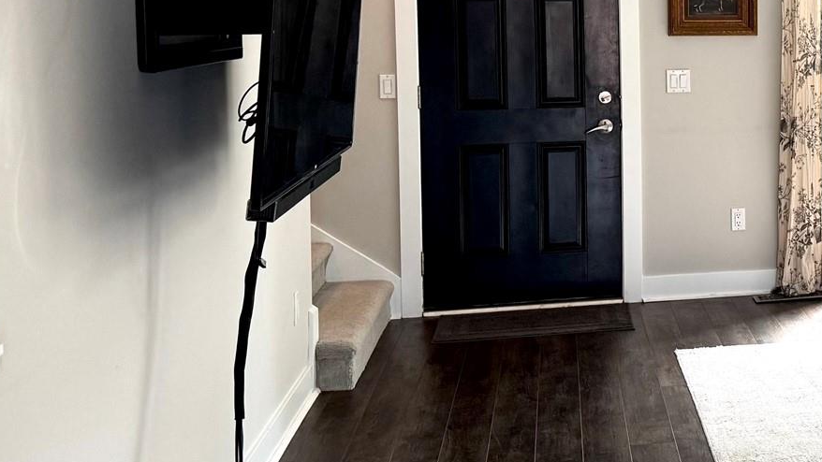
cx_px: 903
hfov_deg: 30.7
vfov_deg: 19.4
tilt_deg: -2.5
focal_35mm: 61
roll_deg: +0.2
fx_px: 1330
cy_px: 65
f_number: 1.78
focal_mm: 6.76
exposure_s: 1/120
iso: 125
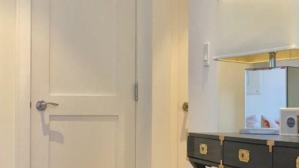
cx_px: 87
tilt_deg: +1.3
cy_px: 112
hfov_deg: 28.7
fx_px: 579
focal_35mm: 73
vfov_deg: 16.5
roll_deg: -0.5
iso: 40
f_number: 2.2
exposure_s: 1/30
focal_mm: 4.15
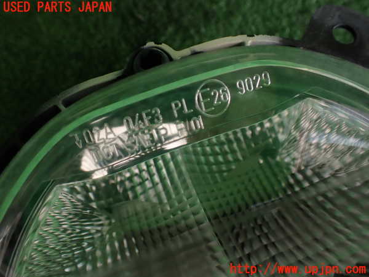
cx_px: 184
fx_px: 320
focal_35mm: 30
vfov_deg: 46.8
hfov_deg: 60.0
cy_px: 138
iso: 160
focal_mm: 5.4
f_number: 2.3
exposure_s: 1/125
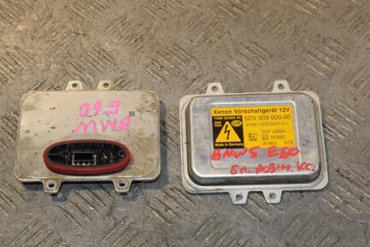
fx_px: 812
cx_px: 154
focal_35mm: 79
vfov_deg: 17.3
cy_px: 113
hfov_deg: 25.6
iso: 800
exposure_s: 1/200
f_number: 9
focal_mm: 38
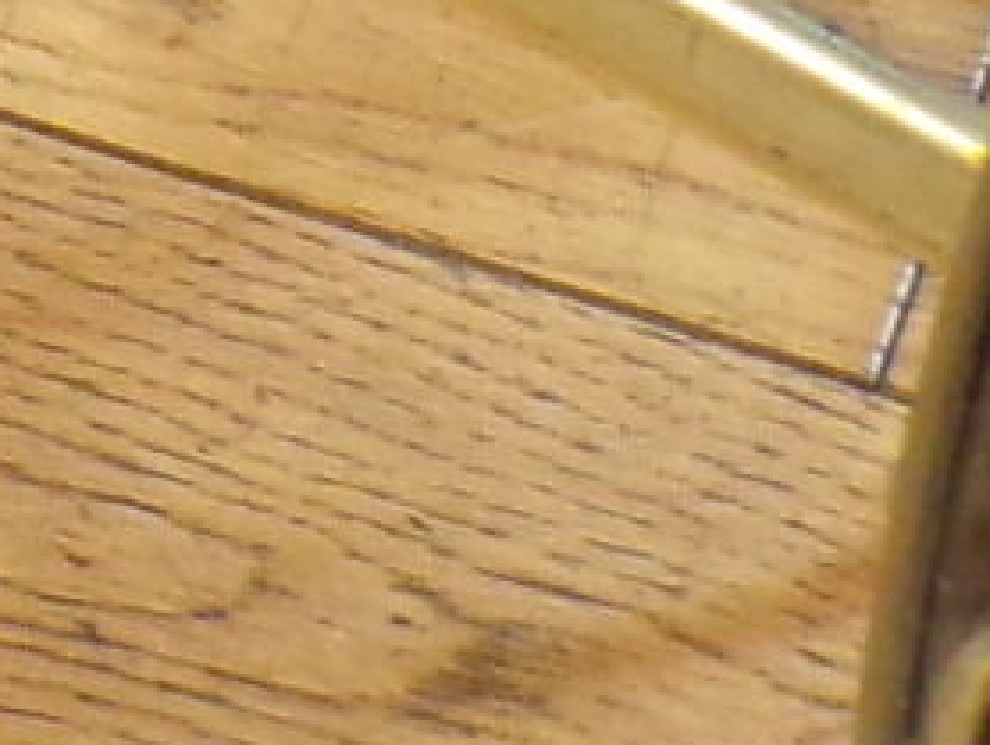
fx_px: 6584
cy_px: -895
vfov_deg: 6.2
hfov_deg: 8.4
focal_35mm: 230
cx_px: -645
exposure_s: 1/12
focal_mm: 5.8
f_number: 3.2
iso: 400
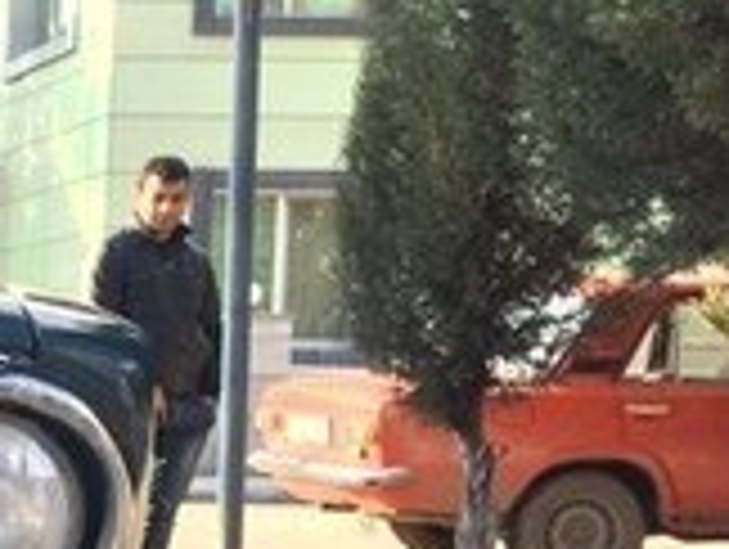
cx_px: -747
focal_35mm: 118
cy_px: 605
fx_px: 2489
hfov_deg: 14.0
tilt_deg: -3.2
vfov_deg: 12.4
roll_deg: -0.8
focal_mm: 4.15
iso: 32
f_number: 2.2
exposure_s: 1/334
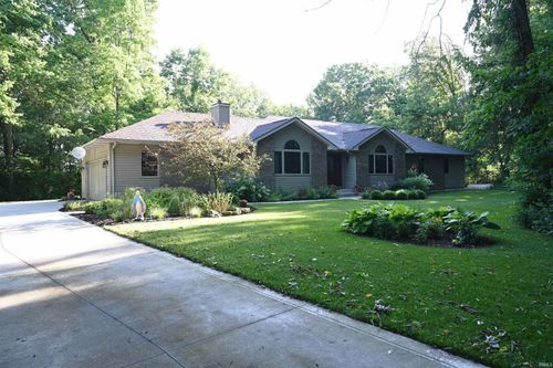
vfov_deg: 53.1
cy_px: 184
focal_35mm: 24
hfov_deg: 73.8
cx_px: 276
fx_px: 369
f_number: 4.5
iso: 200
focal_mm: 24
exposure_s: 1/125
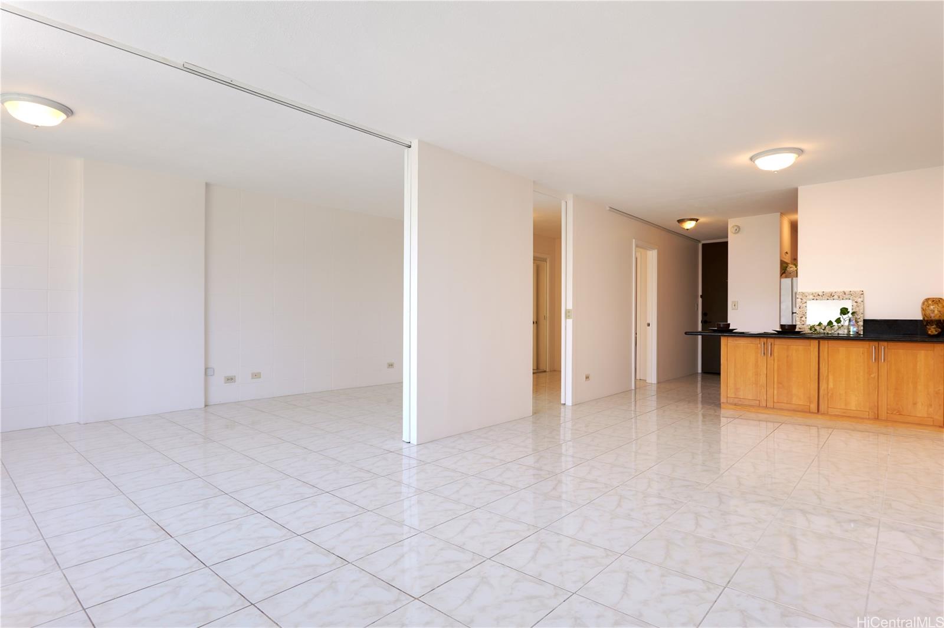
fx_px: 472
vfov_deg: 67.3
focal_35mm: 18
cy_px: 314
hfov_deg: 90.0
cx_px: 472
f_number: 8
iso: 100
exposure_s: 1/30
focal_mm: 18
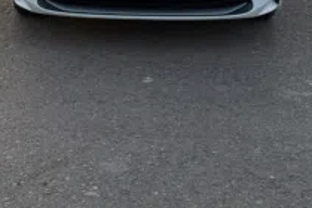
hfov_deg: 21.4
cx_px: 138
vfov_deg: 13.7
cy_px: -88
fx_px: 823
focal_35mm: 95
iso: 100
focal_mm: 6.76
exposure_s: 1/1203
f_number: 1.78
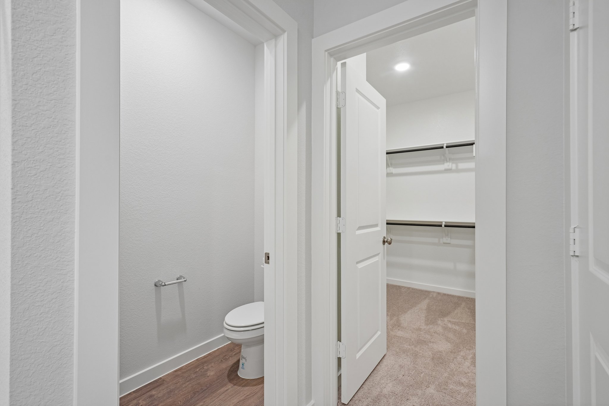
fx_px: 271
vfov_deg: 73.7
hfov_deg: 96.7
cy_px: 203
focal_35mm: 16
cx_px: 304
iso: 400
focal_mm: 16
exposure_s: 1/10
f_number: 8
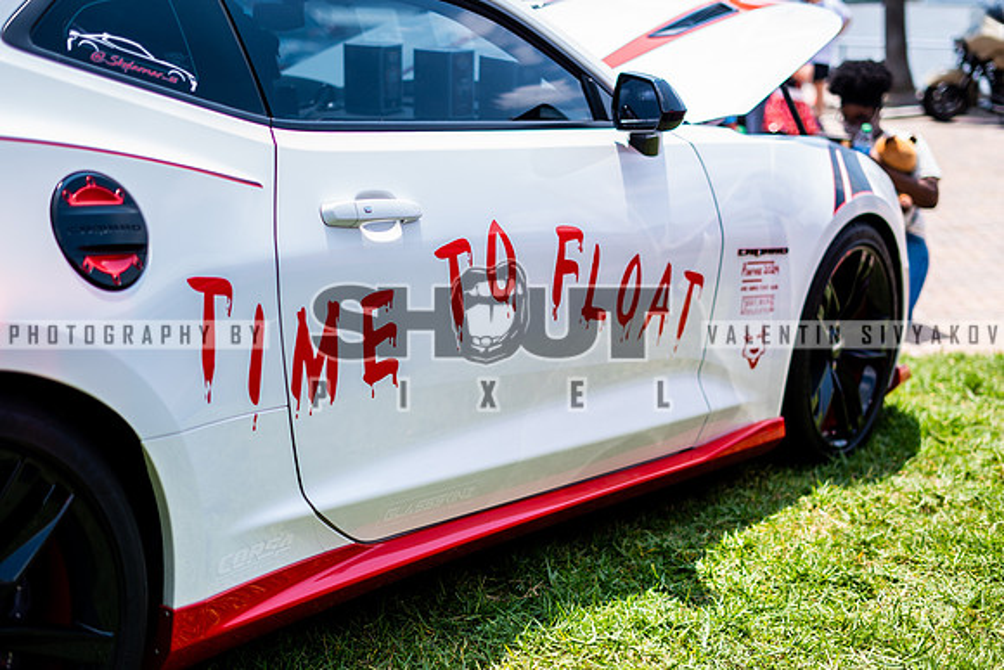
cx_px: 532
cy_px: 341
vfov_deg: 24.7
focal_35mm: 55
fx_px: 1527
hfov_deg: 36.4
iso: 50
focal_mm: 50
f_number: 2
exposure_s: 1/1600
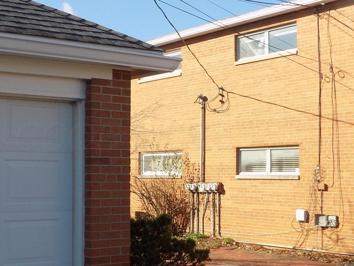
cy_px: 137
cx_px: 112
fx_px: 634
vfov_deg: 23.7
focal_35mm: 62
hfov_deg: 30.9
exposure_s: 1/800
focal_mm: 4
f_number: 3.1
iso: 80
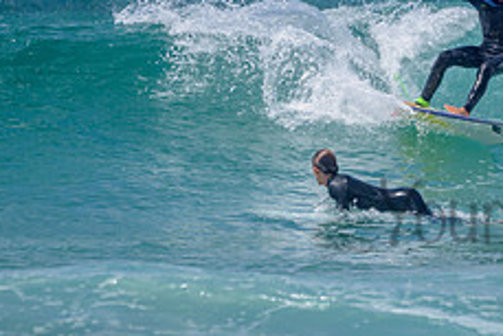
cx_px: 465
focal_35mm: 1553
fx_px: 21712
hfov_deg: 1.3
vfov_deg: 0.9
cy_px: 102
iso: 80
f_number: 5.6
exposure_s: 1/2000
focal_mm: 500
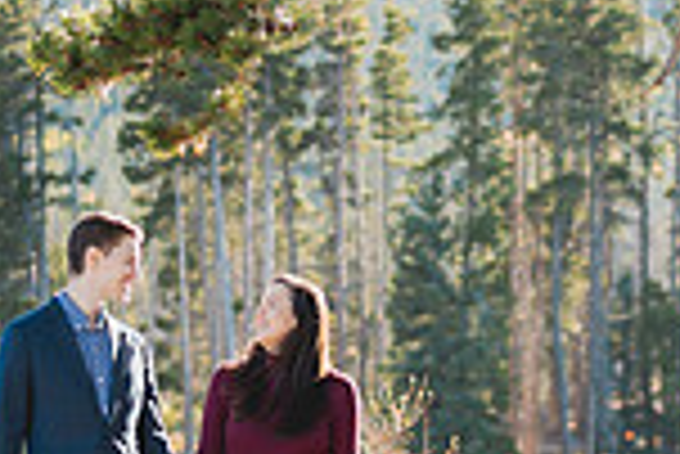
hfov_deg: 10.4
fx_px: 3744
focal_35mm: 198
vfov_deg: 6.9
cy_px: 393
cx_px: 464
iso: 100
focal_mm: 50
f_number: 1.4
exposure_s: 1/1250
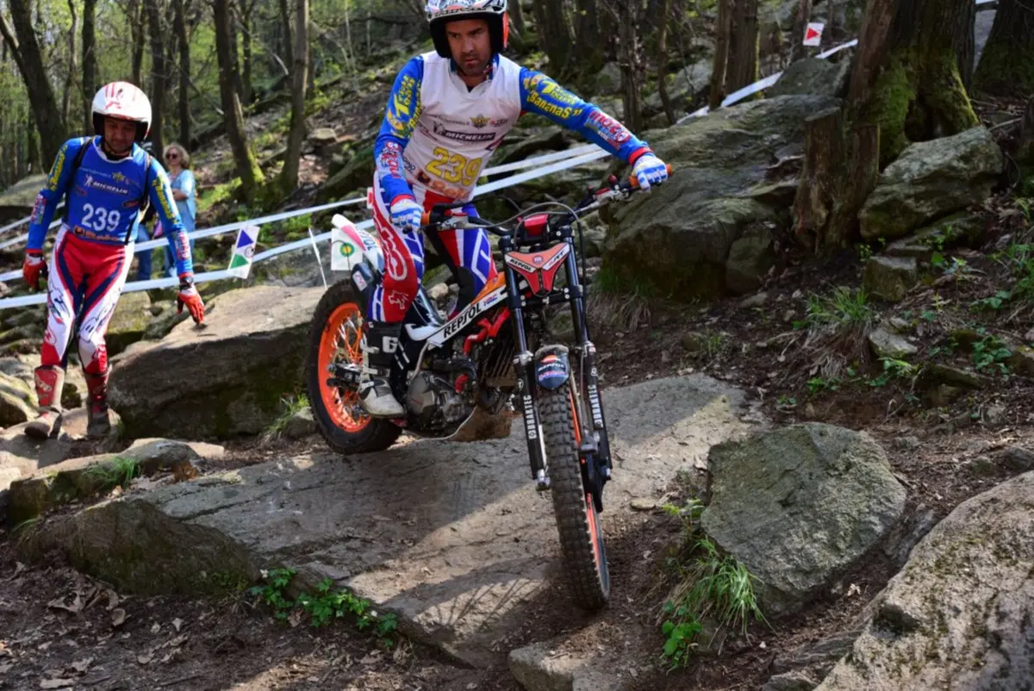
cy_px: 346
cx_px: 517
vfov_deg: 37.9
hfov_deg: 54.4
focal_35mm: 35
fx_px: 1006
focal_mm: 35
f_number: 4.5
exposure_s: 1/1000
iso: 640
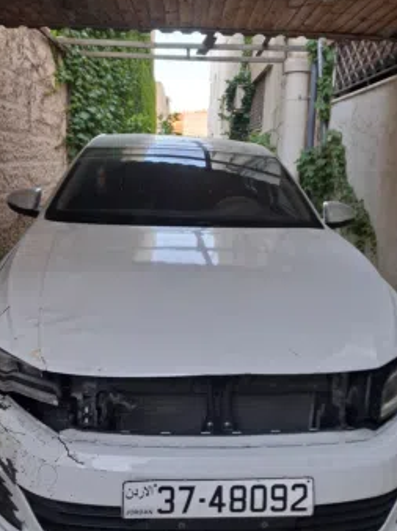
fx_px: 490
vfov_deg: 56.6
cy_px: 222
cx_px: 198
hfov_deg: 44.1
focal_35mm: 32
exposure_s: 1/100
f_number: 1.8
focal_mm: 4
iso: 400
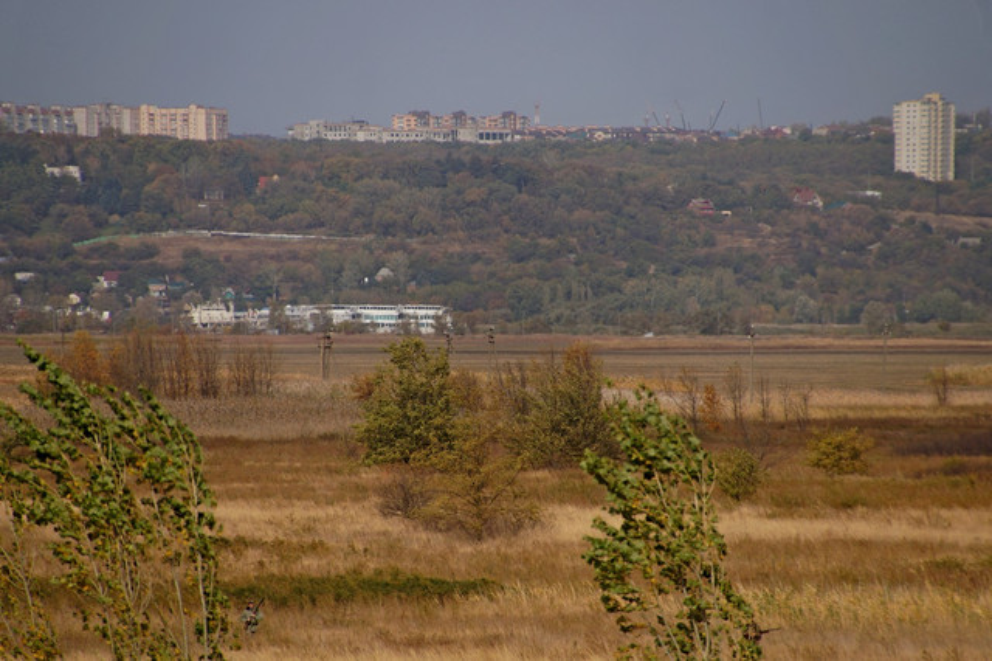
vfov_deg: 3.3
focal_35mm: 420
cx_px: 496
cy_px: 330
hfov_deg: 4.9
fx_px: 11567
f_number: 6.3
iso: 100
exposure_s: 1/640
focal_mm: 280
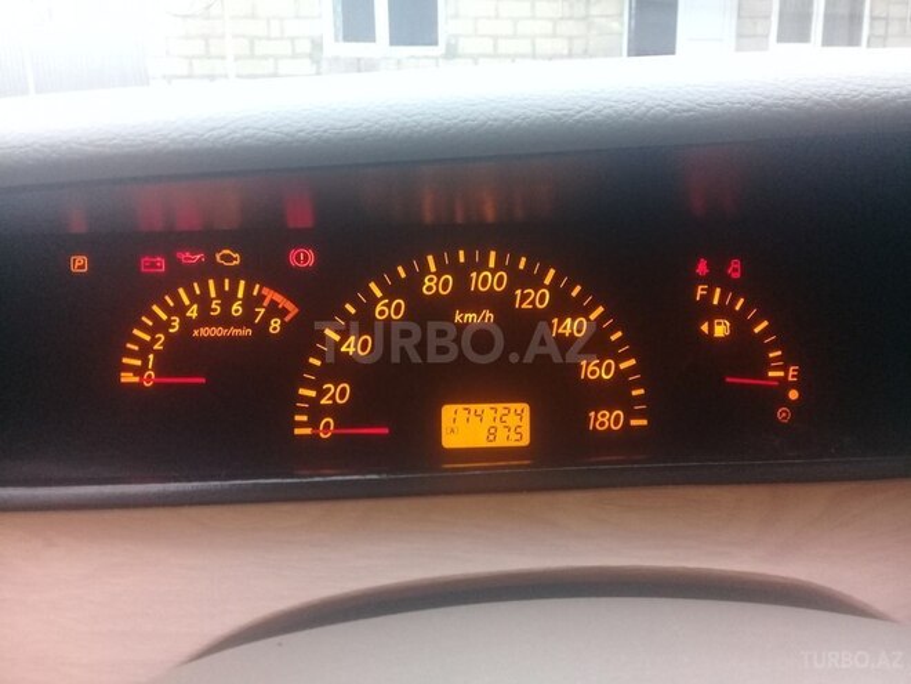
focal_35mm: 31
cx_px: 456
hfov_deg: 58.4
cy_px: 342
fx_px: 816
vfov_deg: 45.4
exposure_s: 1/33
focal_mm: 3.3
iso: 160
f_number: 2.2
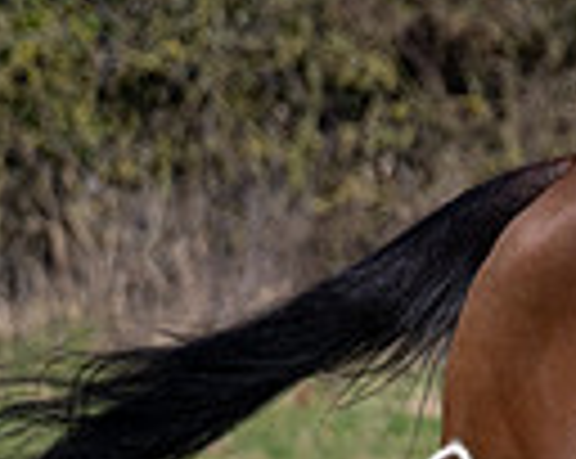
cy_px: 405
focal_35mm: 817
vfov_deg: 1.9
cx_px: 1146
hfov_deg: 2.4
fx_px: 13906
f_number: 2.8
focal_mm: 110
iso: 200
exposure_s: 1/5000
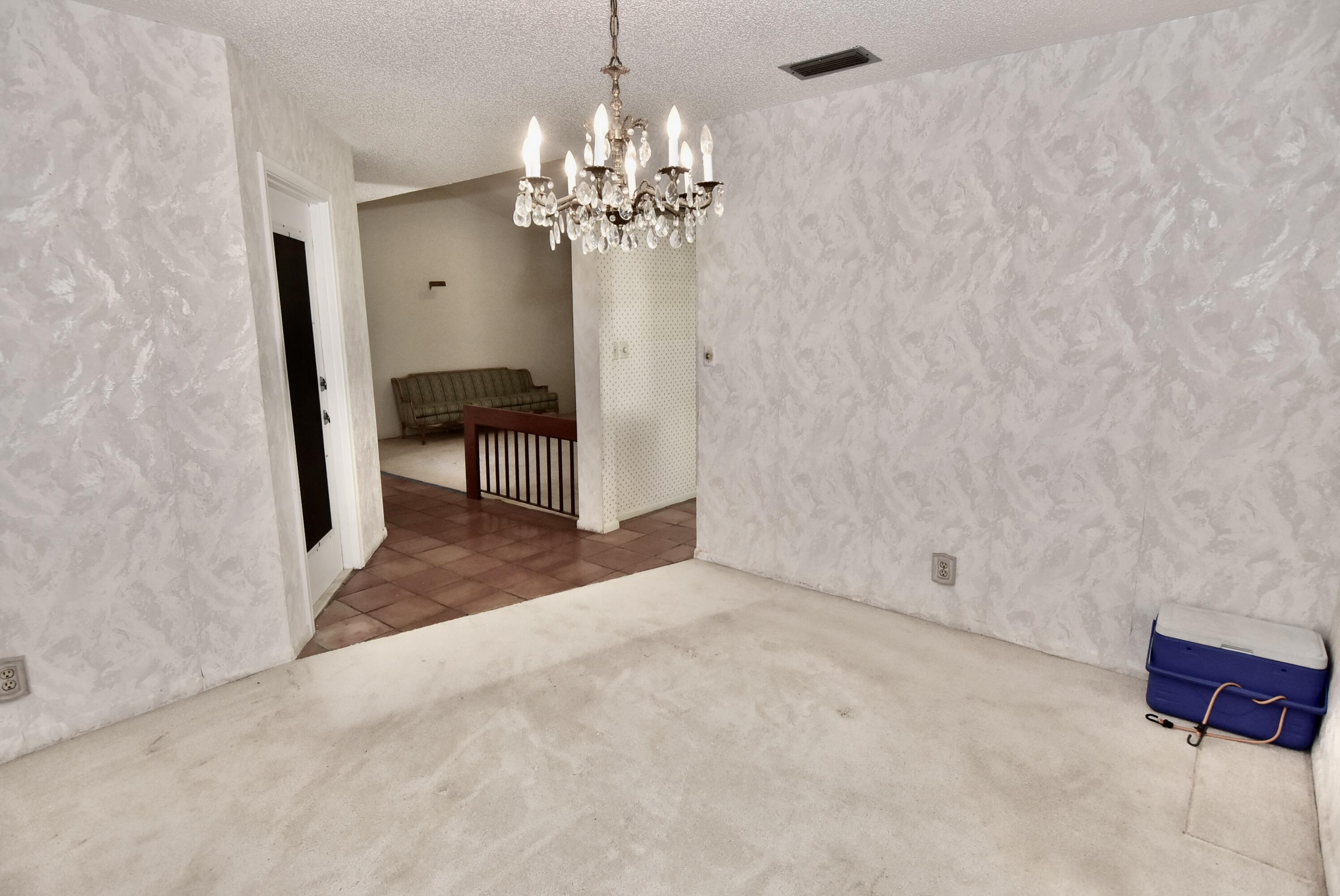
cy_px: 448
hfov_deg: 90.0
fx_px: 670
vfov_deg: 67.5
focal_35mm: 18
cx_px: 670
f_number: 5.6
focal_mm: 12
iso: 500
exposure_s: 1/60
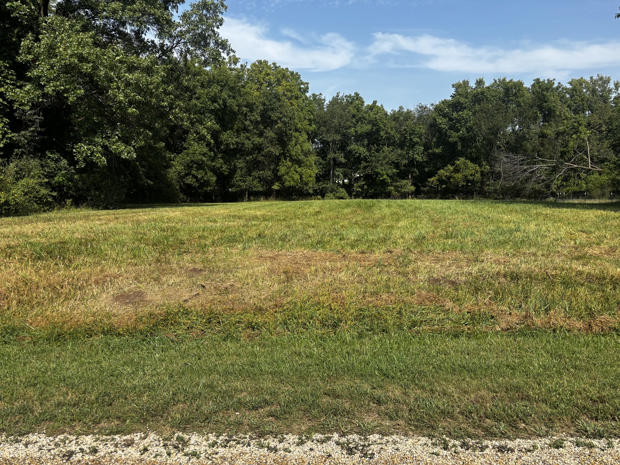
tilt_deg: -7.1
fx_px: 466
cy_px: 232
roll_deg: +0.3
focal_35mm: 26
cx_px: 310
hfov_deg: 67.3
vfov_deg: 53.1
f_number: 1.6
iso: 50
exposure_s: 1/2639
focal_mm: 5.96
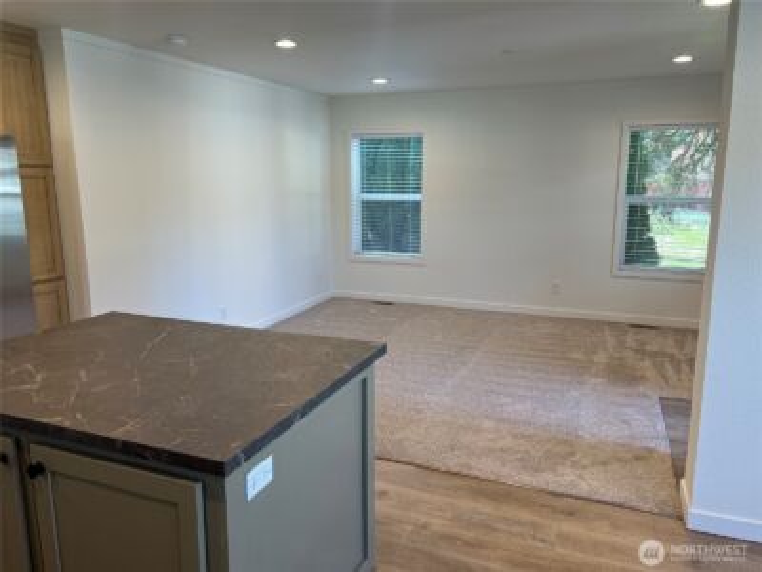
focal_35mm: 26
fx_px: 572
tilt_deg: -8.8
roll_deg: +1.4
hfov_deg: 67.3
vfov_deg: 53.1
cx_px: 381
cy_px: 286
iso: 50
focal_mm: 5.7
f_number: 1.5
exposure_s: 1/120
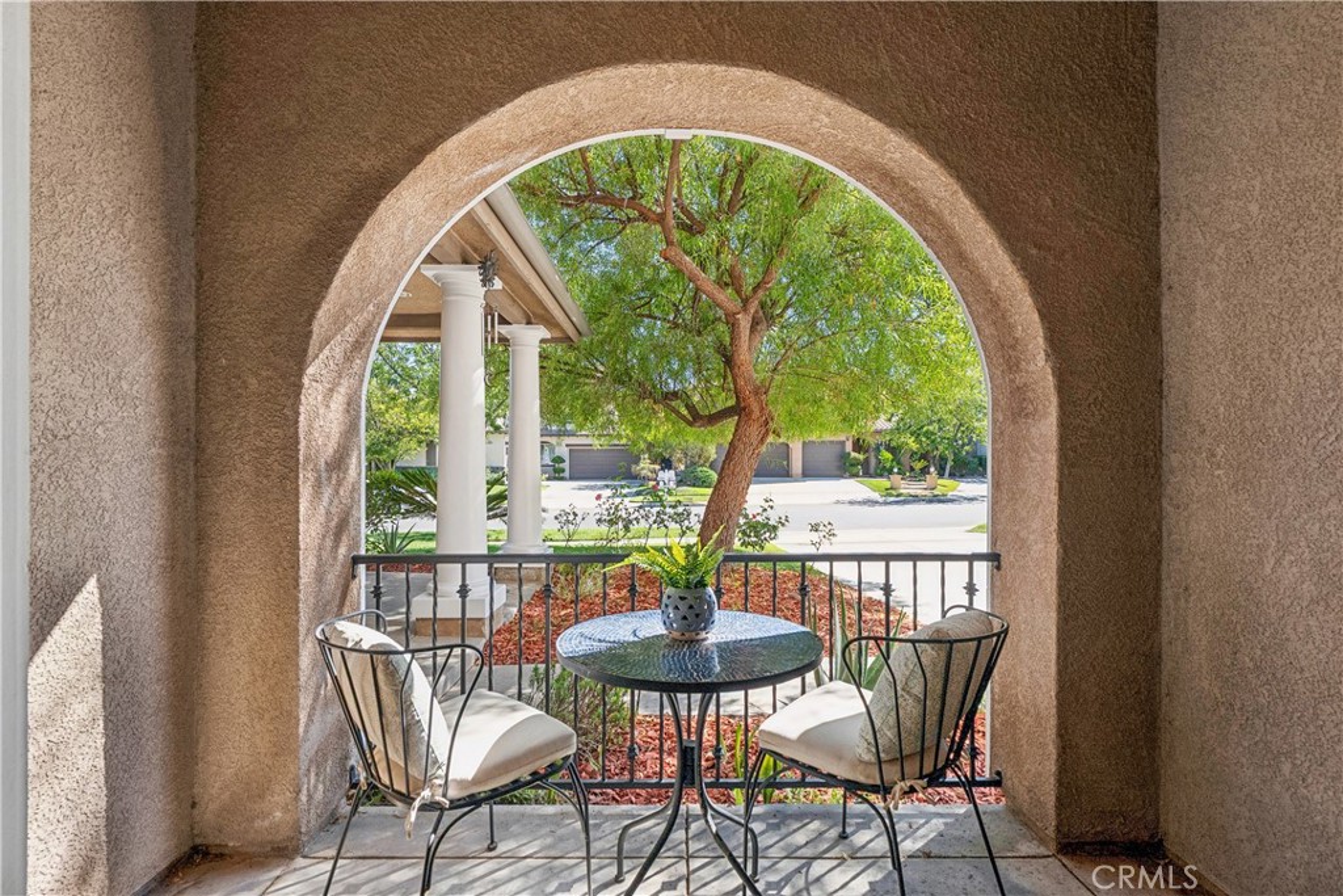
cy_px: 448
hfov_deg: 96.7
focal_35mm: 16
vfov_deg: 73.8
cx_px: 672
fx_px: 597
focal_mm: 16
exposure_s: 1/200
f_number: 8
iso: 400
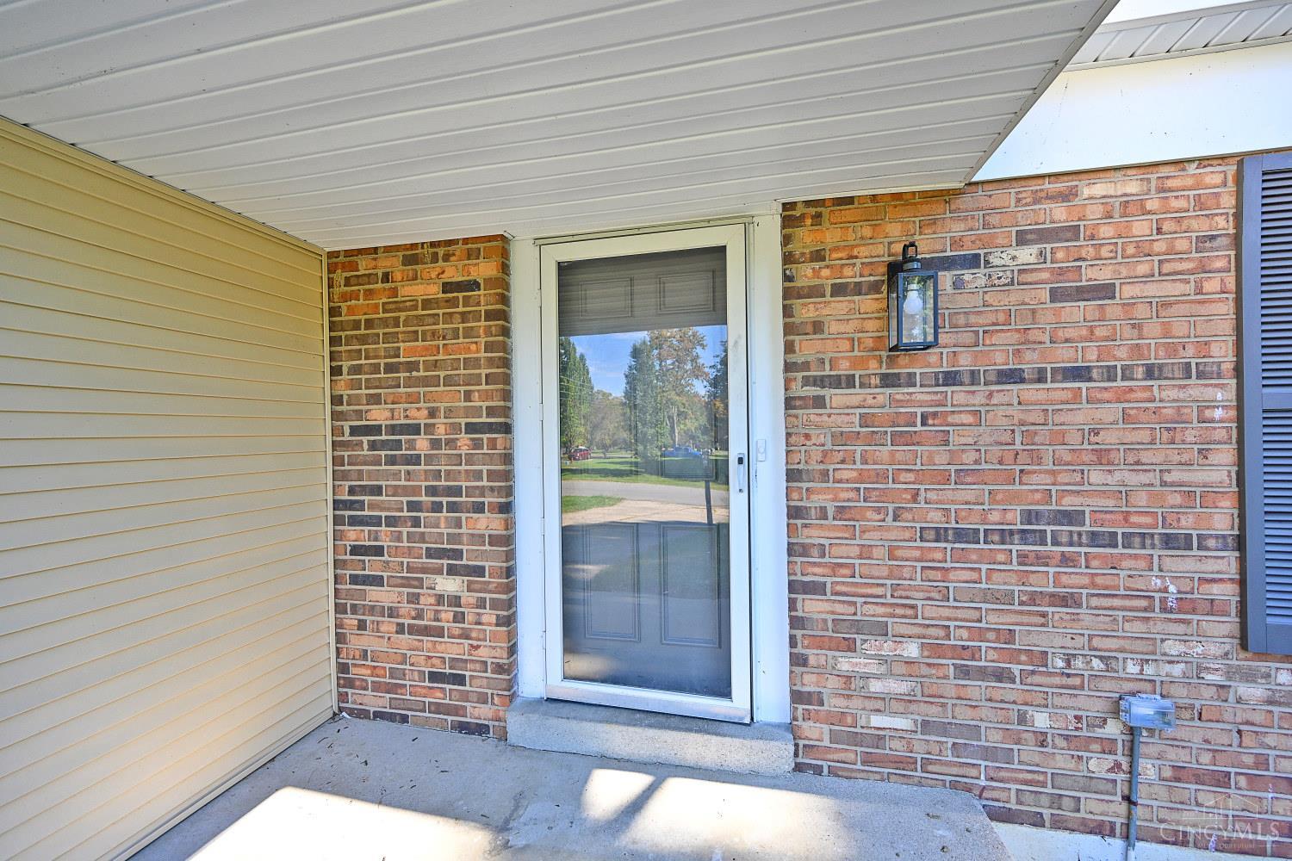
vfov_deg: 81.2
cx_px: 646
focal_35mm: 14
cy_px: 430
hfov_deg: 104.3
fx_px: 502
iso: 250
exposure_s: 1/250
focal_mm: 14
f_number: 4
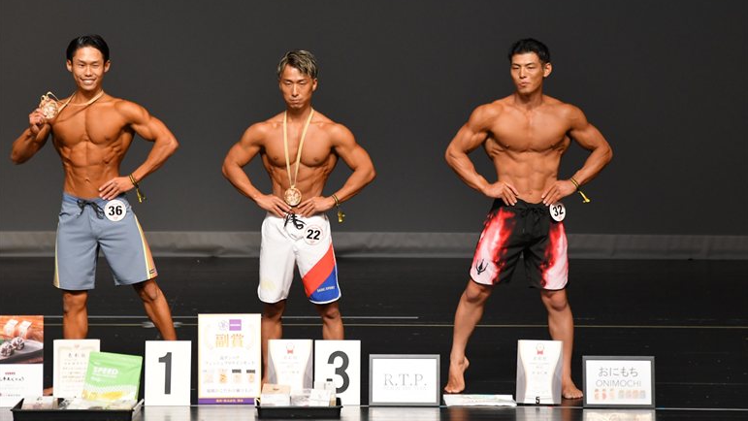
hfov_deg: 7.2
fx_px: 5951
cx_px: 373
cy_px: 190
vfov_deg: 4.1
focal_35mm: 300
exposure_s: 1/400
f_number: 5.6
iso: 2000
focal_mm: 190
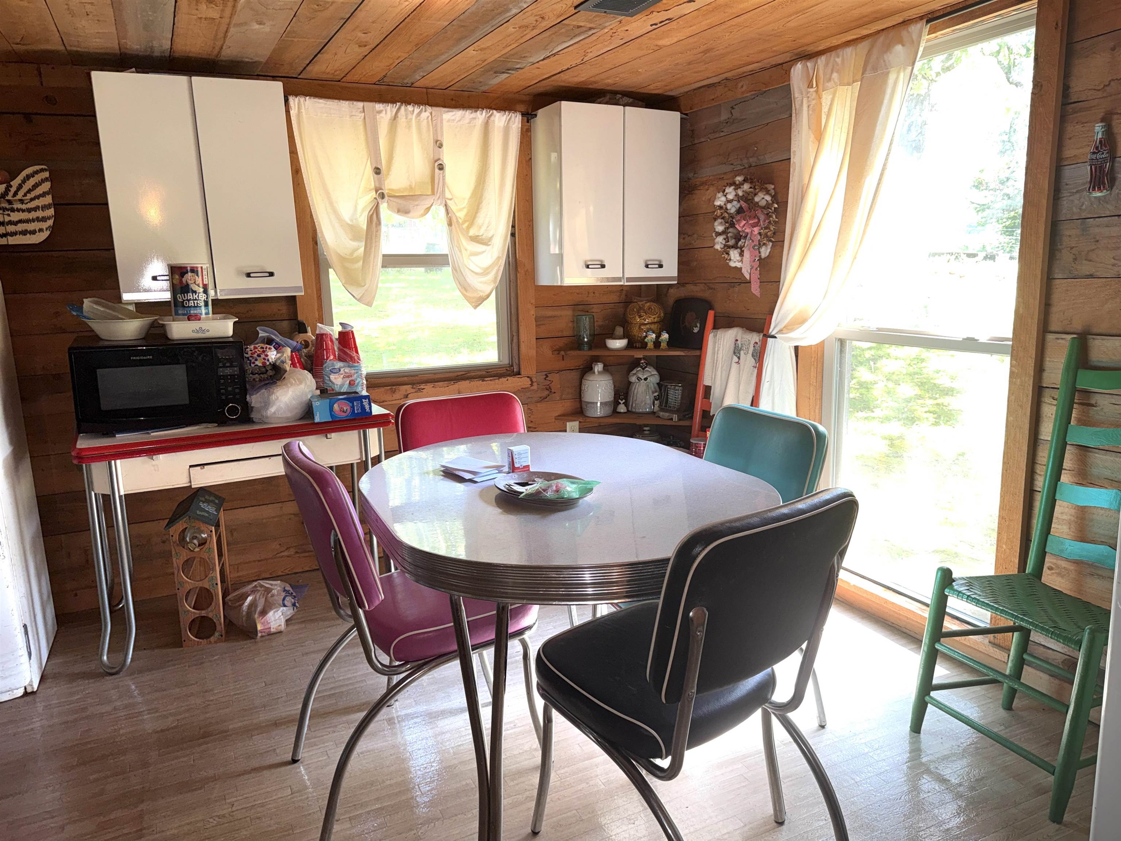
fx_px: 777
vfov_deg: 56.8
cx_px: 560
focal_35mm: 24
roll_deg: +0.9
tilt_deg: -9.3
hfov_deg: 71.6
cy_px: 420
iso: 80
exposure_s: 1/39
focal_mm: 6.76
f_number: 1.78
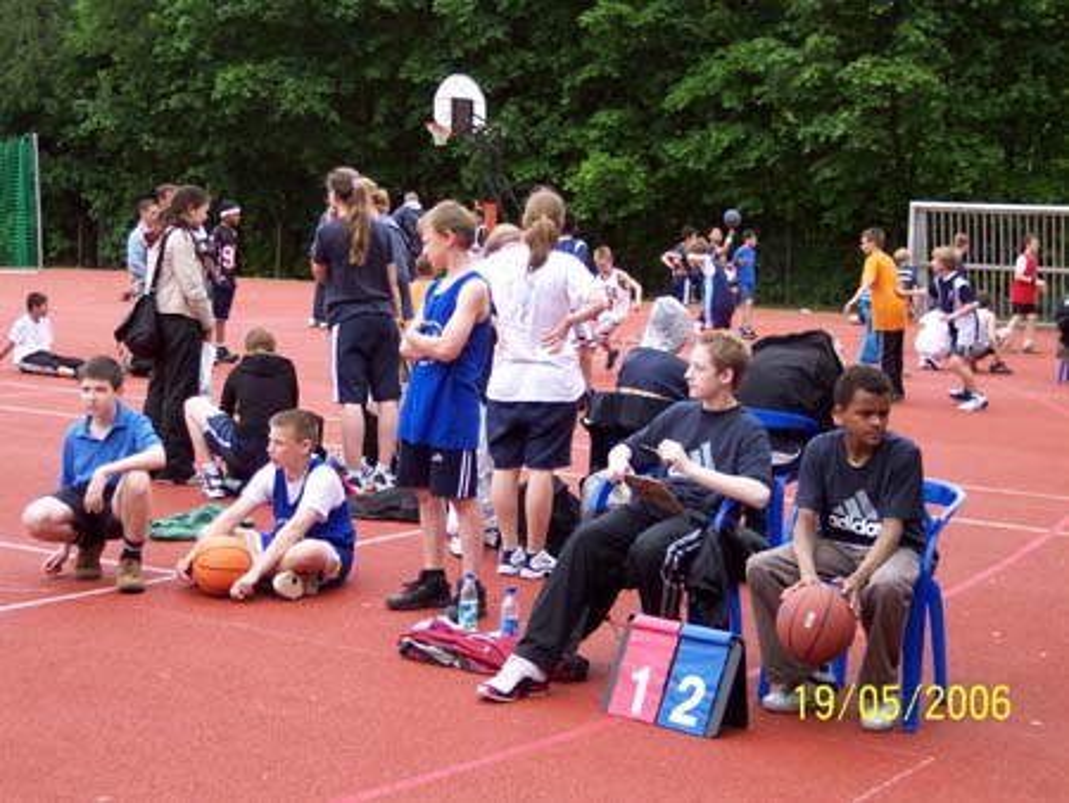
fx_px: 1947
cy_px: 402
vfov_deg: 23.3
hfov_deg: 30.7
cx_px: 534
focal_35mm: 63
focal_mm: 13.3
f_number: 3.4
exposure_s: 1/250
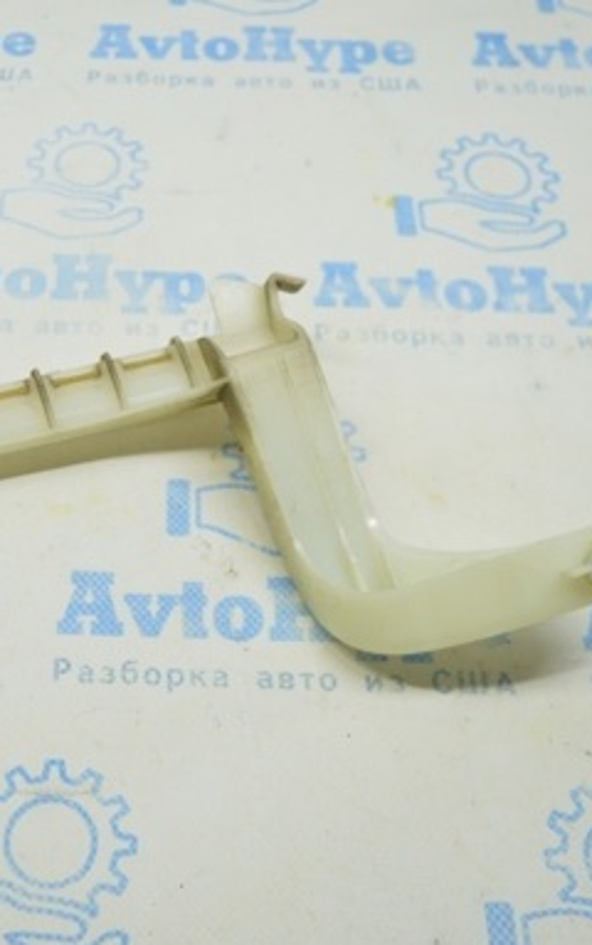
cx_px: 57
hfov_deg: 24.6
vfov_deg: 39.5
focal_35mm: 51
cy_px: 426
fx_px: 1314
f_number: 3.5
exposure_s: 1/60
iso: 400
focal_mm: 20
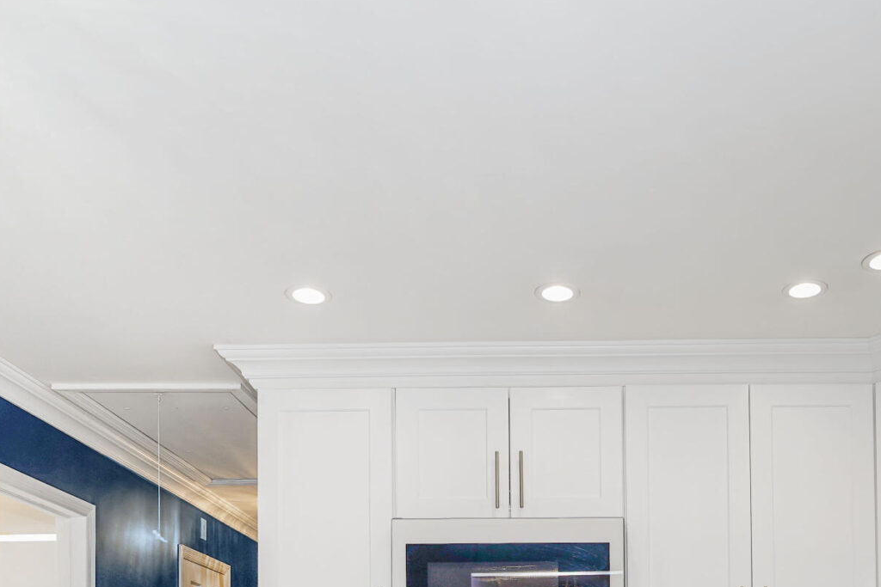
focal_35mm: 40
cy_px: 693
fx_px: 979
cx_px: 570
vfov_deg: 29.1
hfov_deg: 47.8
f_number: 5
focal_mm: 16
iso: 64
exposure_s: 1/50
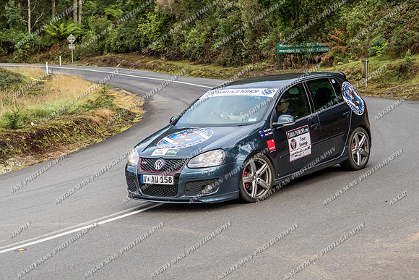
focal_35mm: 75
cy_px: 156
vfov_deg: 18.1
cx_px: 210
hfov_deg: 26.9
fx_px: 876
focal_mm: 45
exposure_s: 1/1600
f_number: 4
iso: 800
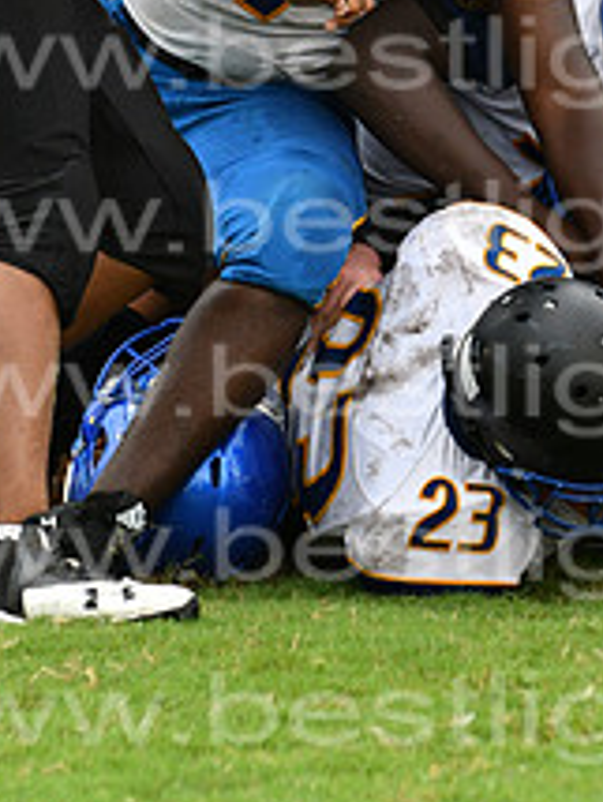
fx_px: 12680
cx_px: 700
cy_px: 144
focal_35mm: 547
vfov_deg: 3.6
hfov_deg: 2.7
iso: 800
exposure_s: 1/1600
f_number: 3.5
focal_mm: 140
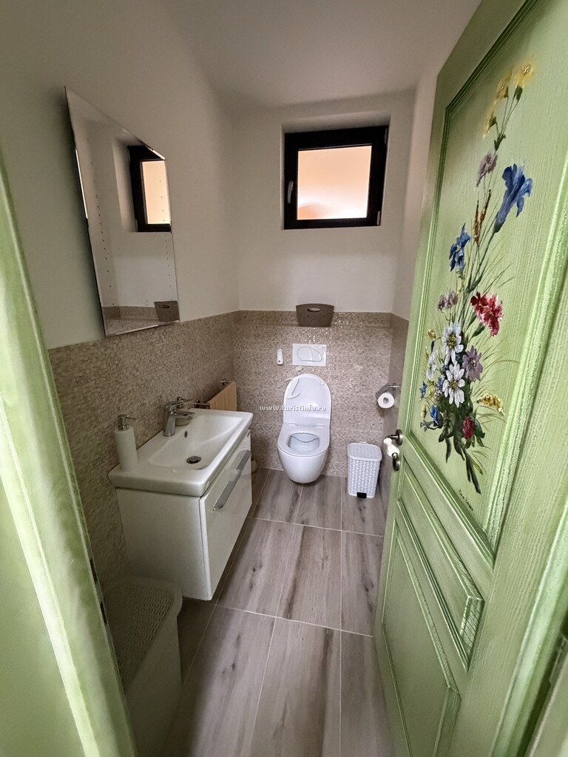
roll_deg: -0.2
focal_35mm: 14
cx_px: 284
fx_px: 306
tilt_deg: -18.0
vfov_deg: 102.1
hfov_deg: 85.7
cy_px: 378
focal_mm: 2.22
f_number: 2.2
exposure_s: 1/60
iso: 800
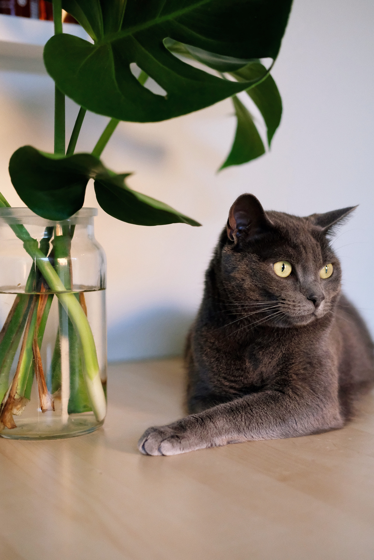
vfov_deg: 37.5
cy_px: 280
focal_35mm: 53
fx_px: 826
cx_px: 187
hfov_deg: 25.5
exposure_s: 1/500
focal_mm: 35
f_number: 2
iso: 3200
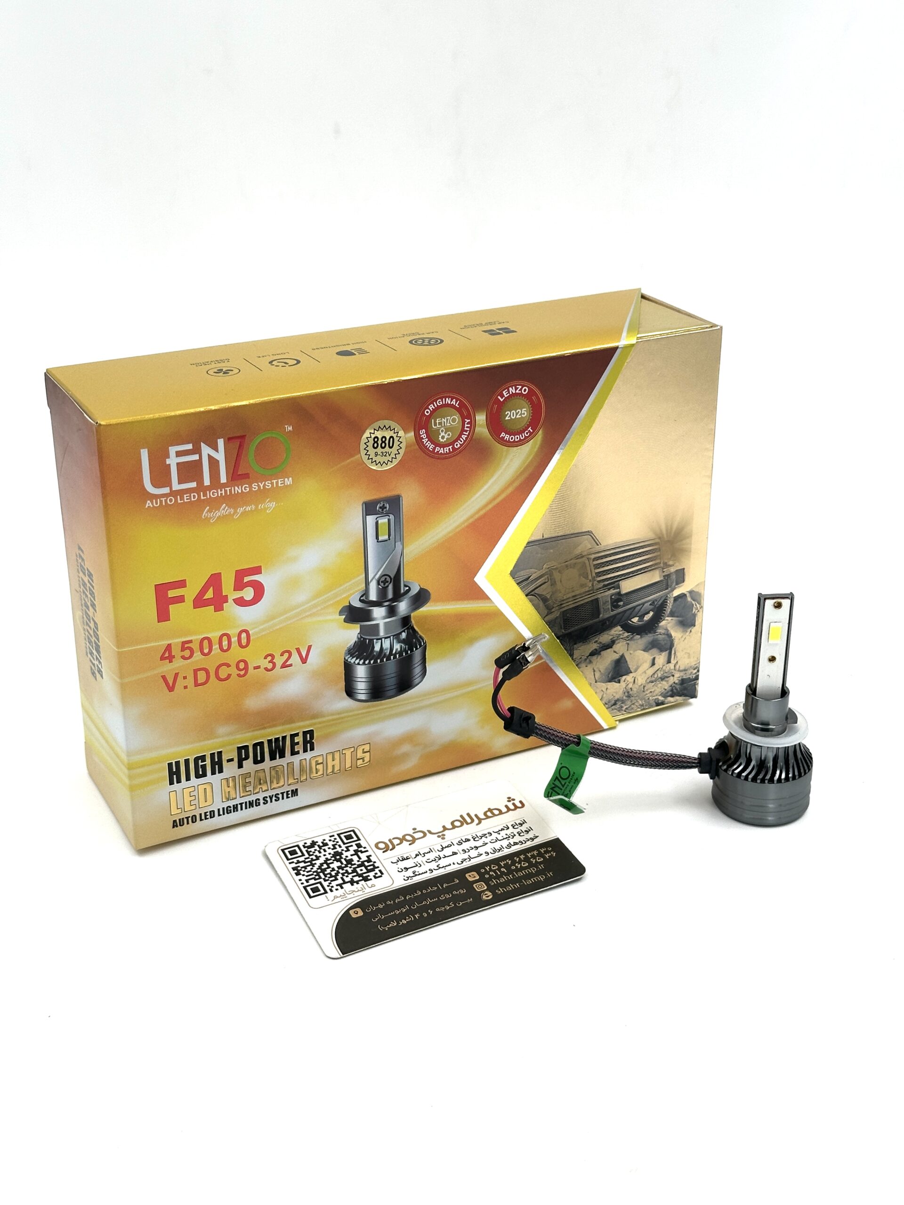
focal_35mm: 48
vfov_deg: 39.7
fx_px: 1671
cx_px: 452
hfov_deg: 30.3
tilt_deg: -26.7
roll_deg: -0.6
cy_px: 602
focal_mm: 6.86
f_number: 1.78
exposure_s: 1/503
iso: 64
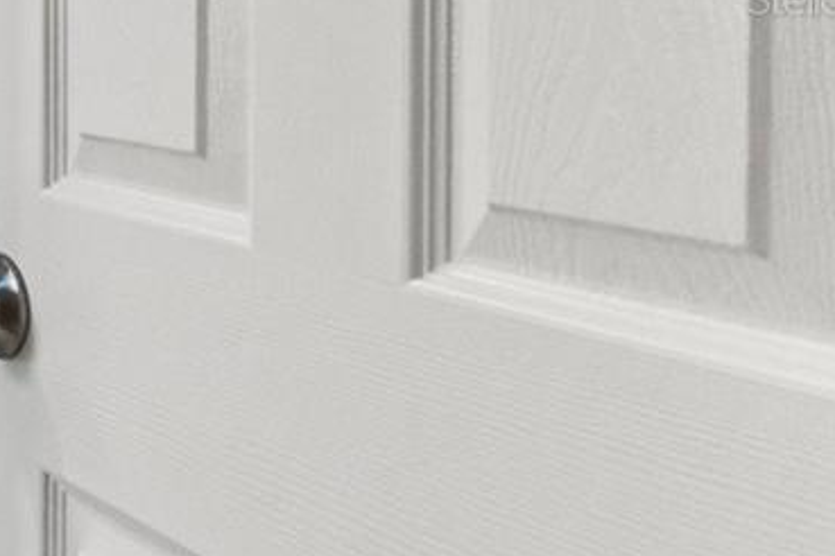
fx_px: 1508
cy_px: -2
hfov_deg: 18.6
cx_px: -862
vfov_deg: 20.3
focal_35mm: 65
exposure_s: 1/20
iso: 400
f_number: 7.1
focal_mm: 10
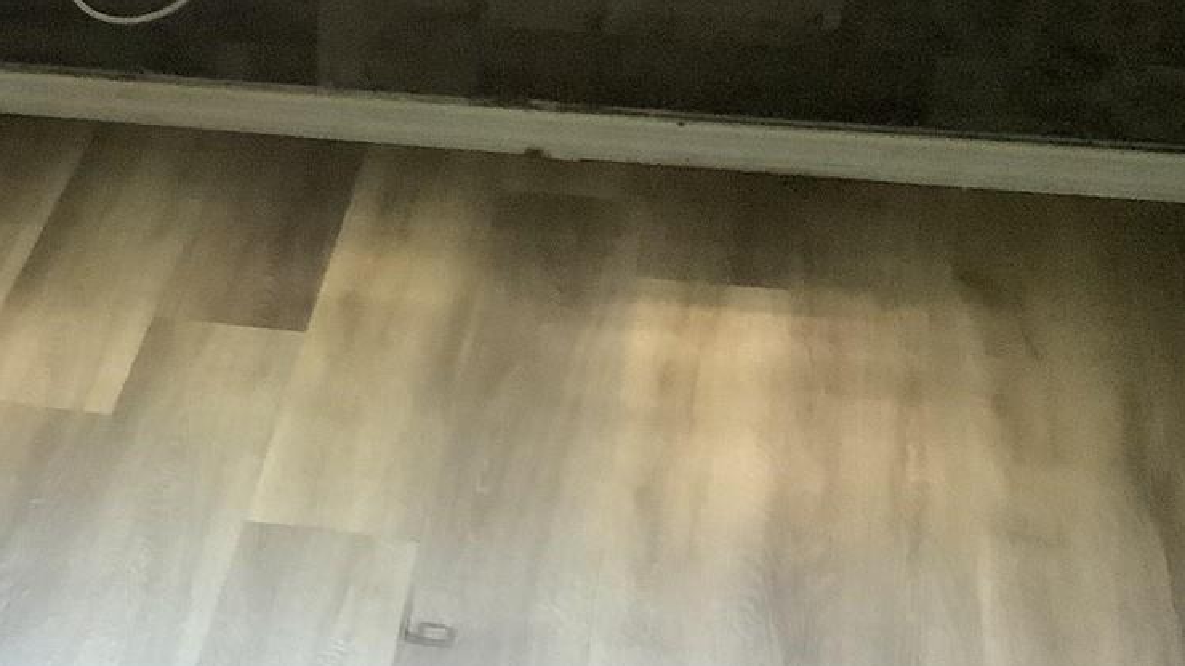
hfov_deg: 28.2
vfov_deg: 16.5
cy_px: 445
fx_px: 2293
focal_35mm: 73
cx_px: 202
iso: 400
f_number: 2.4
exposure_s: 1/30
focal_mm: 3.3
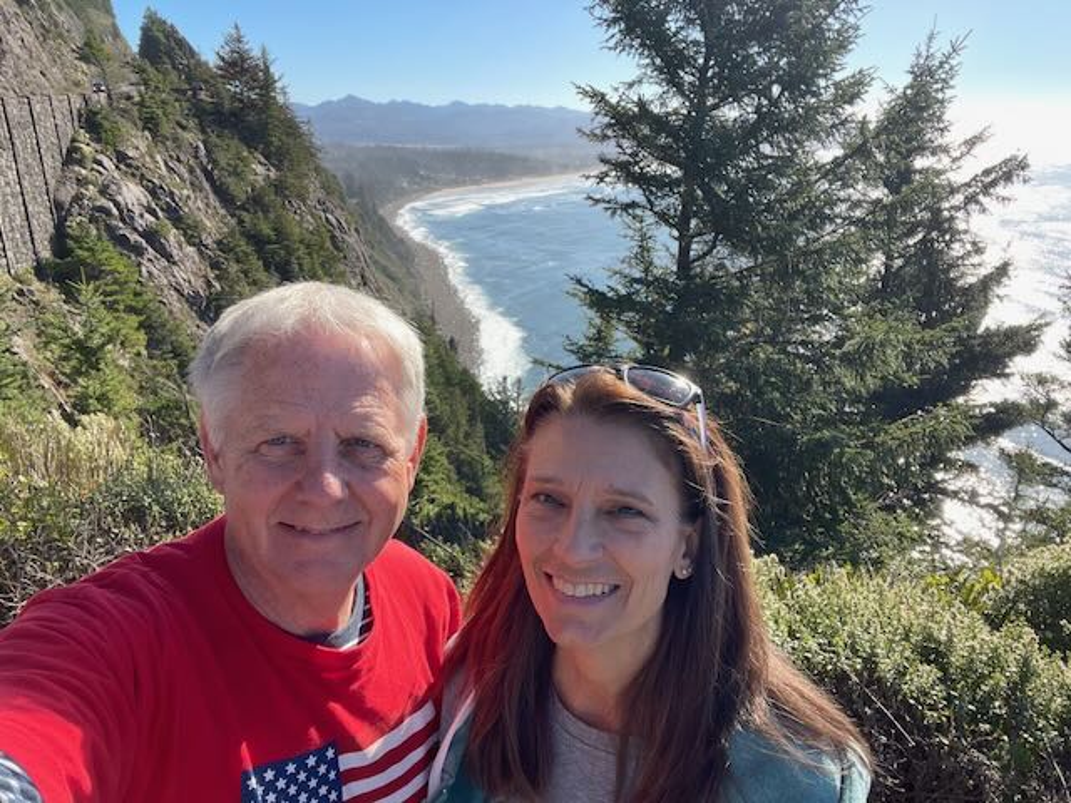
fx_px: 712
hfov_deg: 73.9
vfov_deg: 58.9
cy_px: 402
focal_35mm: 23
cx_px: 536
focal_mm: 2.71
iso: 25
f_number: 2.2
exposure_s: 1/306
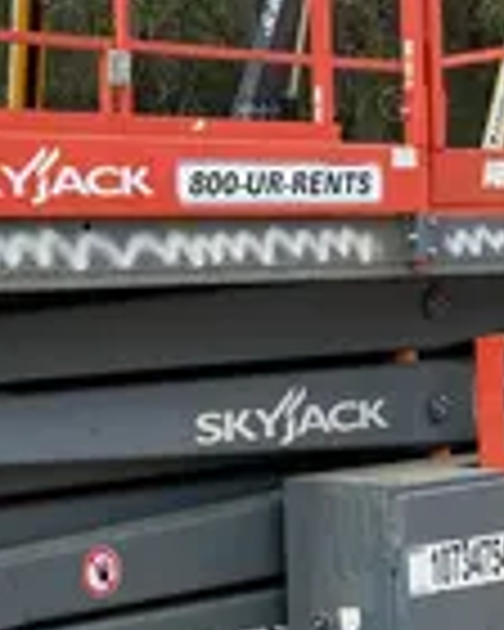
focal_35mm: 100
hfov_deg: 15.4
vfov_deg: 19.2
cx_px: 176
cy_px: 367
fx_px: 1865
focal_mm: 4.25
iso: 25
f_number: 1.8
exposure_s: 1/945
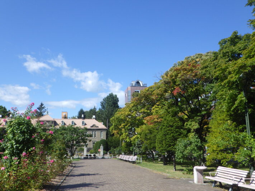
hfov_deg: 54.0
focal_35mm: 34
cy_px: 96
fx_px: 250
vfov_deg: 41.8
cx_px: 128
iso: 125
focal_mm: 6.1
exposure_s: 1/640
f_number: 4.6
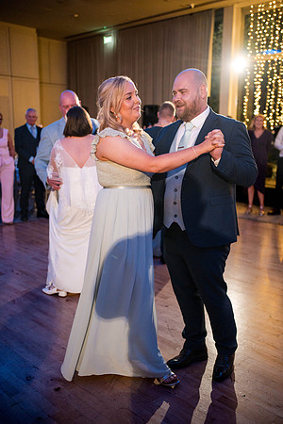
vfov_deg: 54.4
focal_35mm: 35
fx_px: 413
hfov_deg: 37.9
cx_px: 142
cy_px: 212
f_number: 1.8
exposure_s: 1/250
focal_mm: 35
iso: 2500
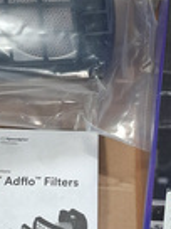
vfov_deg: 19.8
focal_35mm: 99
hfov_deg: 14.9
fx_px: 652
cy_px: 145
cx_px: 75
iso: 250
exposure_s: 1/50
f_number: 1.8
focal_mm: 4
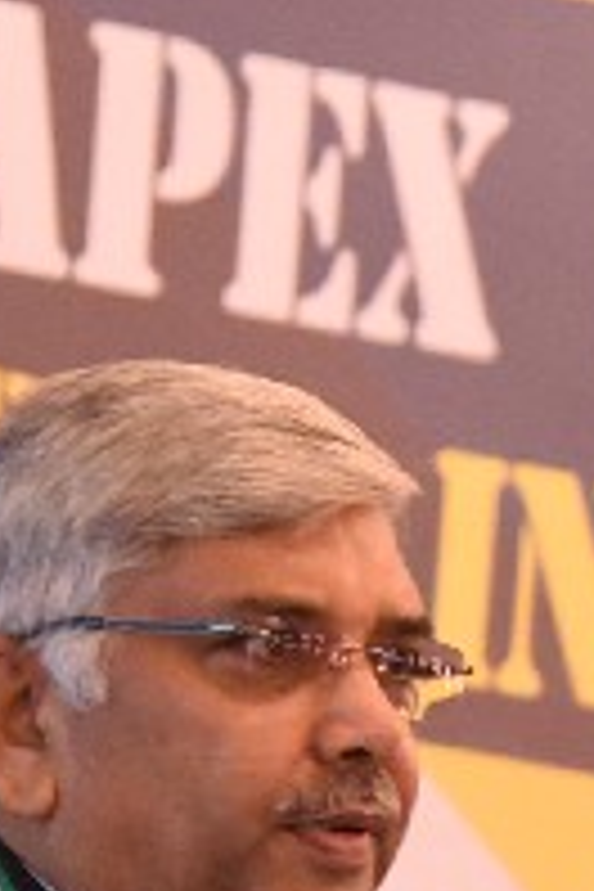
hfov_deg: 3.5
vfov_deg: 5.3
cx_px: 1084
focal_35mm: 388
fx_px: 9602
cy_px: 1305
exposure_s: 1/100
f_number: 4.5
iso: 6400
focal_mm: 75
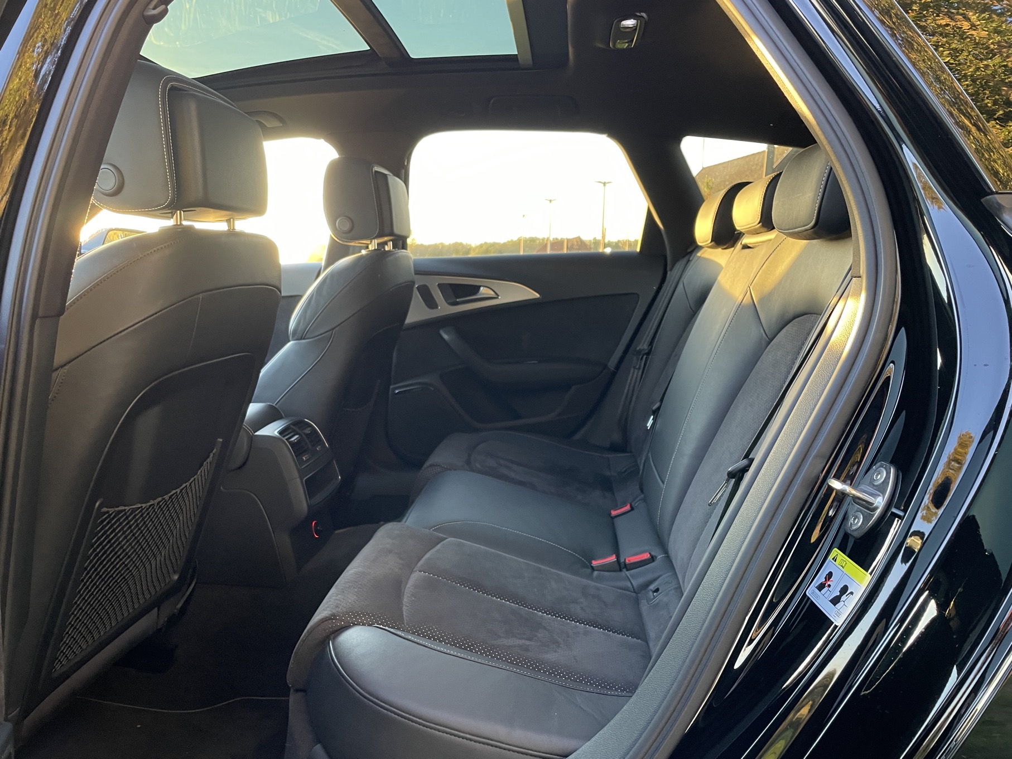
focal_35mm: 26
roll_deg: -0.8
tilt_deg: -6.4
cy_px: 380
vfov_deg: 53.1
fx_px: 760
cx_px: 506
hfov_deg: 67.3
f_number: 1.6
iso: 125
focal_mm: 4.2
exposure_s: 1/81
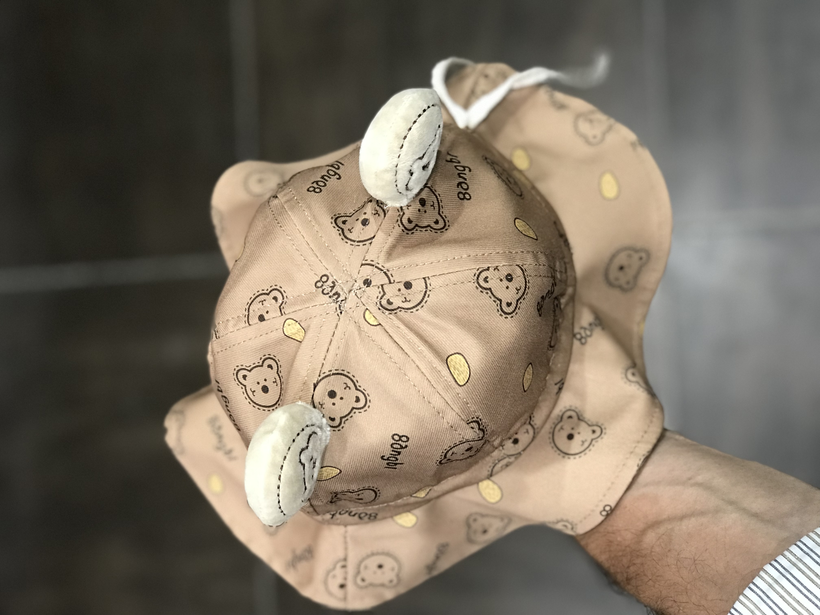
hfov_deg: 33.8
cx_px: 410
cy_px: 308
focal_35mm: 57
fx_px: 1350
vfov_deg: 25.7
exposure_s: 1/50
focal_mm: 6.6
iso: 250
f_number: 2.8
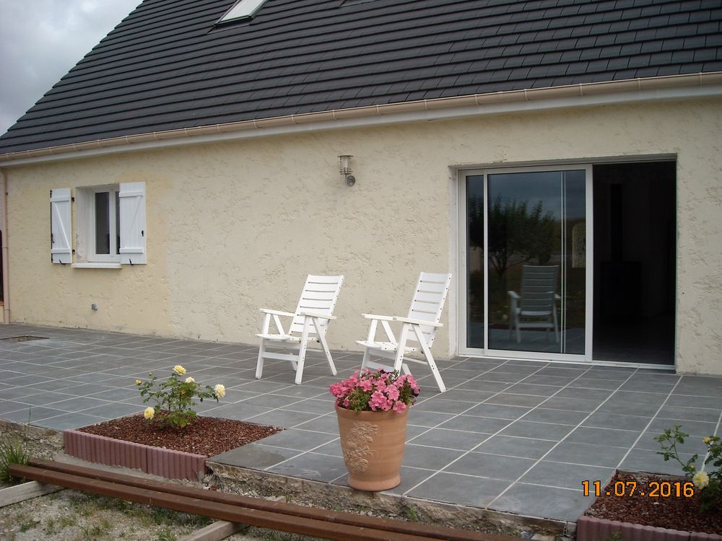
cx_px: 361
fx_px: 730
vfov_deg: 40.7
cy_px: 270
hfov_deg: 52.6
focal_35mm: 35
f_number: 5.6
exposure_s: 1/419
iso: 64
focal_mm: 5.7
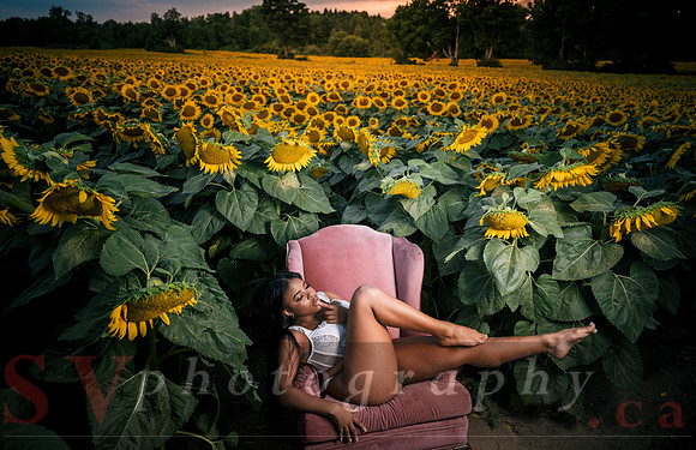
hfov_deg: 73.8
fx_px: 464
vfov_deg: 51.8
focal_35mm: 24
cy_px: 225
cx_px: 348
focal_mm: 24
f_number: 2.8
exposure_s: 1/50
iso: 64
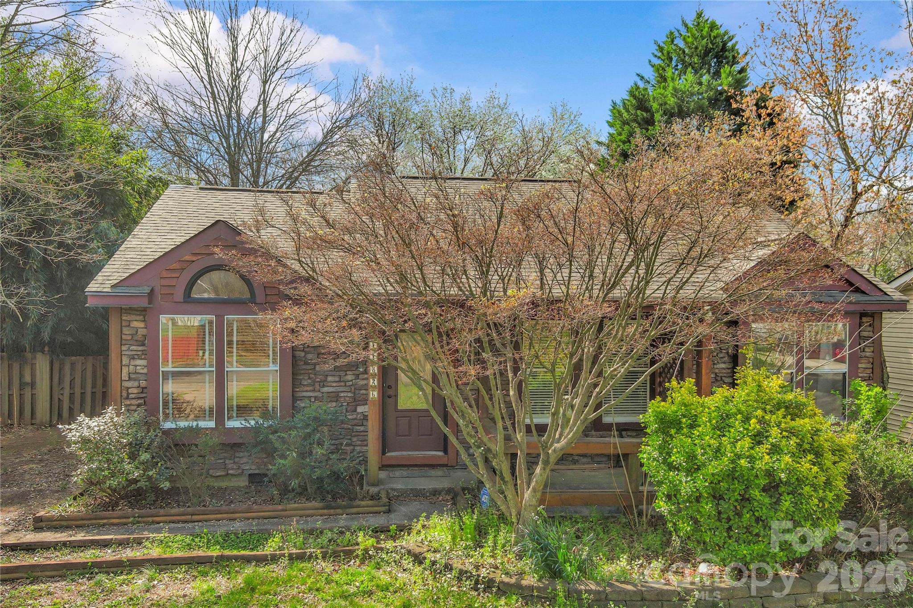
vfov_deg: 45.0
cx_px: 456
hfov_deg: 63.7
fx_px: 735
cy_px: 304
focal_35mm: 29
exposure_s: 1/750
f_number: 2.8
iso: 100
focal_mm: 10.57
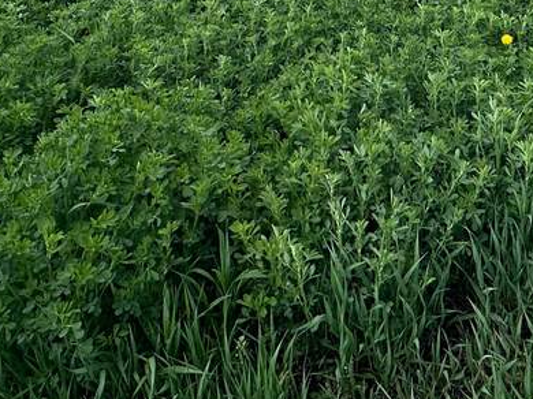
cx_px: 418
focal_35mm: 46
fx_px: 708
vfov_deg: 24.6
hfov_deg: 39.8
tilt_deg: -8.5
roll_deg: -0.7
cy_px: -197
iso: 40
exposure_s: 1/1233
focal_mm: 2.22
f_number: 2.2
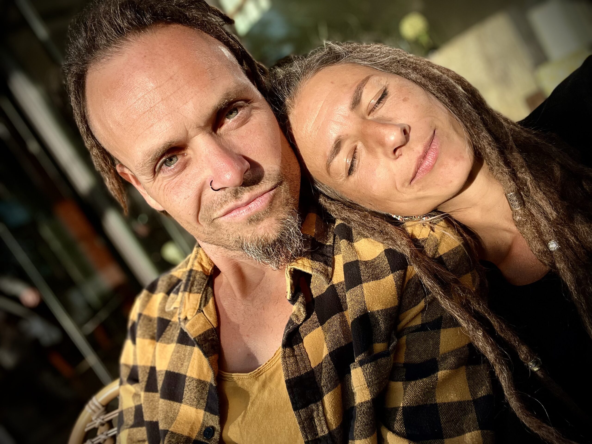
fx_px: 513
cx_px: 296
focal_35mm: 30
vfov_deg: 46.8
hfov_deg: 60.0
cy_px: 222
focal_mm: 2.71
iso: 32
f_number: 2.2
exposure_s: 1/1038
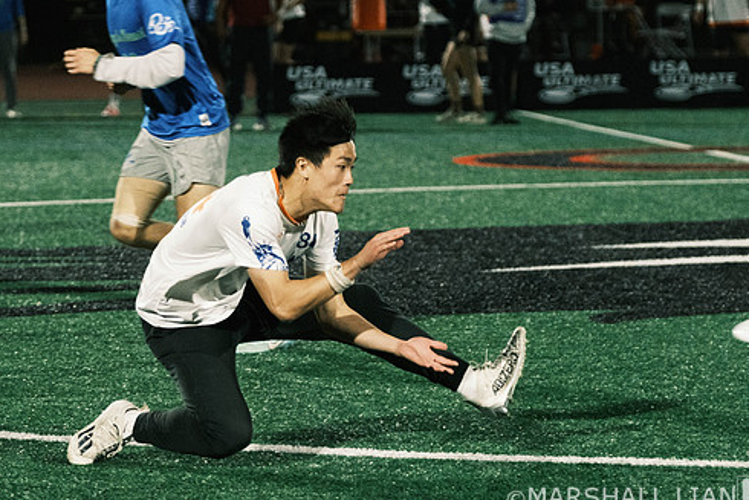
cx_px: 275
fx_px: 4495
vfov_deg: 6.4
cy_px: 313
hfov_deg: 9.5
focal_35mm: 216
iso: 5000
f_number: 2.8
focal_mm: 80.4
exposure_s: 1/640
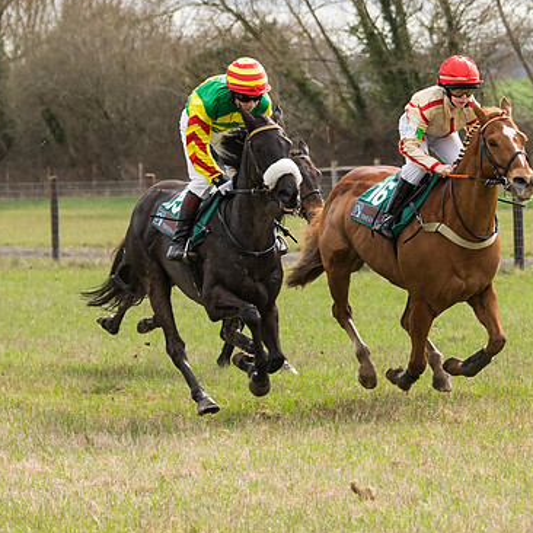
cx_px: 436
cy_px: 297
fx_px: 4686
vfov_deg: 6.5
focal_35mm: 269
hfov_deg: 6.5
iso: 250
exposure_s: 1/800
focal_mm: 95
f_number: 4
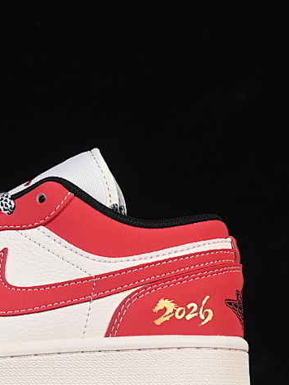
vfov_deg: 12.0
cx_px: -21
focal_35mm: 164
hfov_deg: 9.0
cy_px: 223
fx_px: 1826
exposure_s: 1/80
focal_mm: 50
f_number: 8
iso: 160
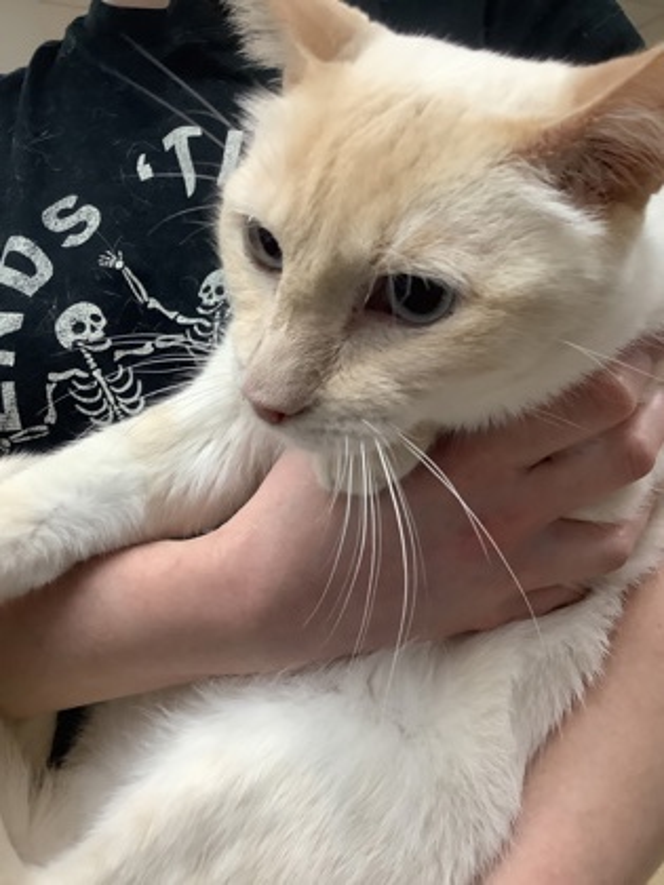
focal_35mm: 31
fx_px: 793
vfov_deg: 58.4
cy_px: 442
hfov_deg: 45.4
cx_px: 332
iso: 200
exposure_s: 1/60
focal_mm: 3.3
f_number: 2.4
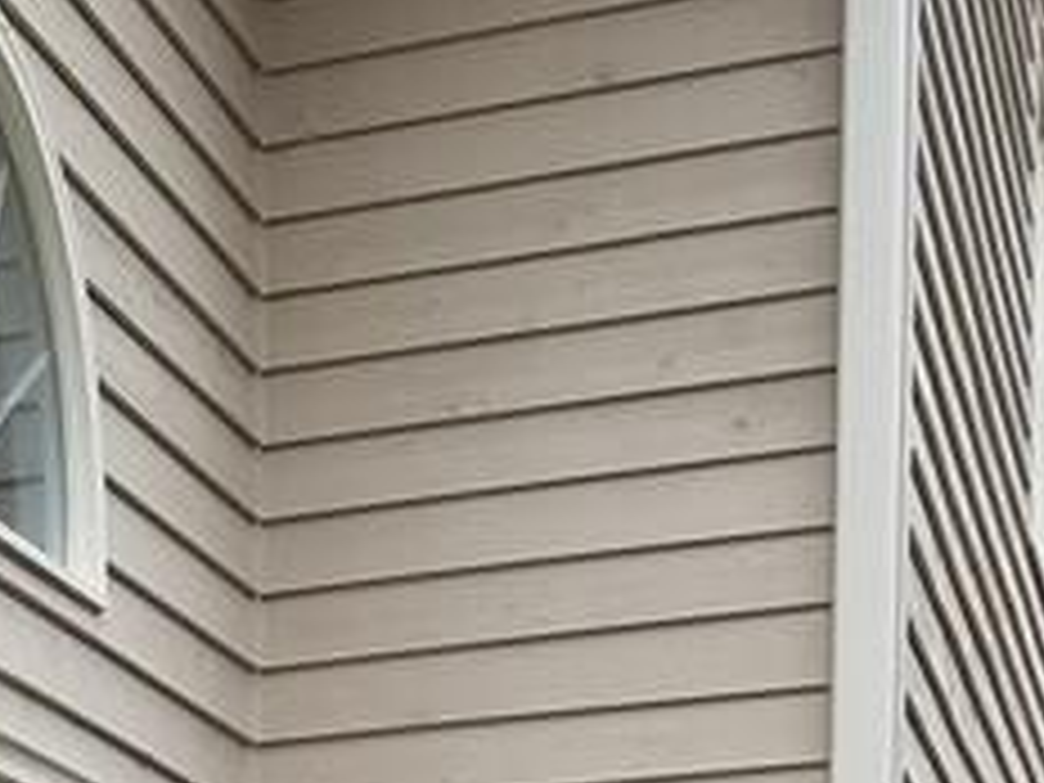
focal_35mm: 115
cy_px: 1503
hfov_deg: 15.3
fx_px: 3468
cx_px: -711
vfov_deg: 11.7
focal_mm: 4.2
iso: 50
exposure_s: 1/184
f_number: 1.7
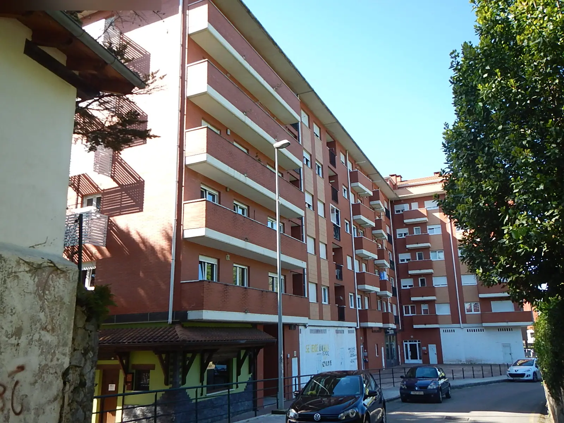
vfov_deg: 49.7
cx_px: 282
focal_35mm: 28
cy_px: 212
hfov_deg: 63.4
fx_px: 456
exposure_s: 1/200
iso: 125
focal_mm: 5
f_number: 3.9
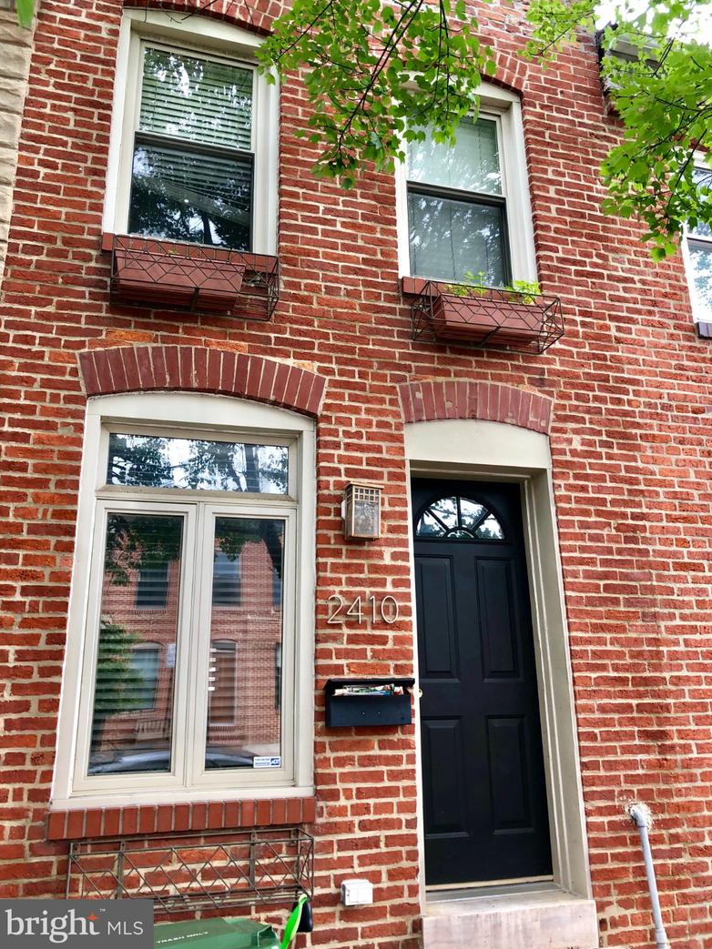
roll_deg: +1.2
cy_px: 460
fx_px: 795
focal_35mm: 29
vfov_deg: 61.7
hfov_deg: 48.2
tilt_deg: +18.5
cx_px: 362
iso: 32
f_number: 1.8
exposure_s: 1/120
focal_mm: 4
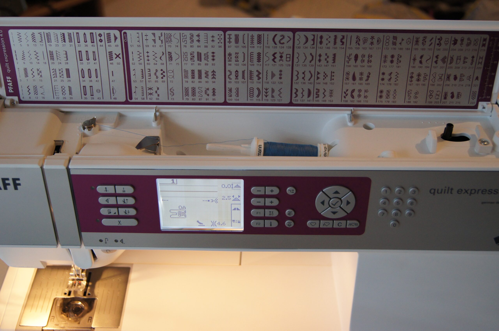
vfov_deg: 29.8
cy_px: 166
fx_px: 623
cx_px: 250
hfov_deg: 43.6
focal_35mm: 45
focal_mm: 30
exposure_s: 1/50
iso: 800
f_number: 4.5
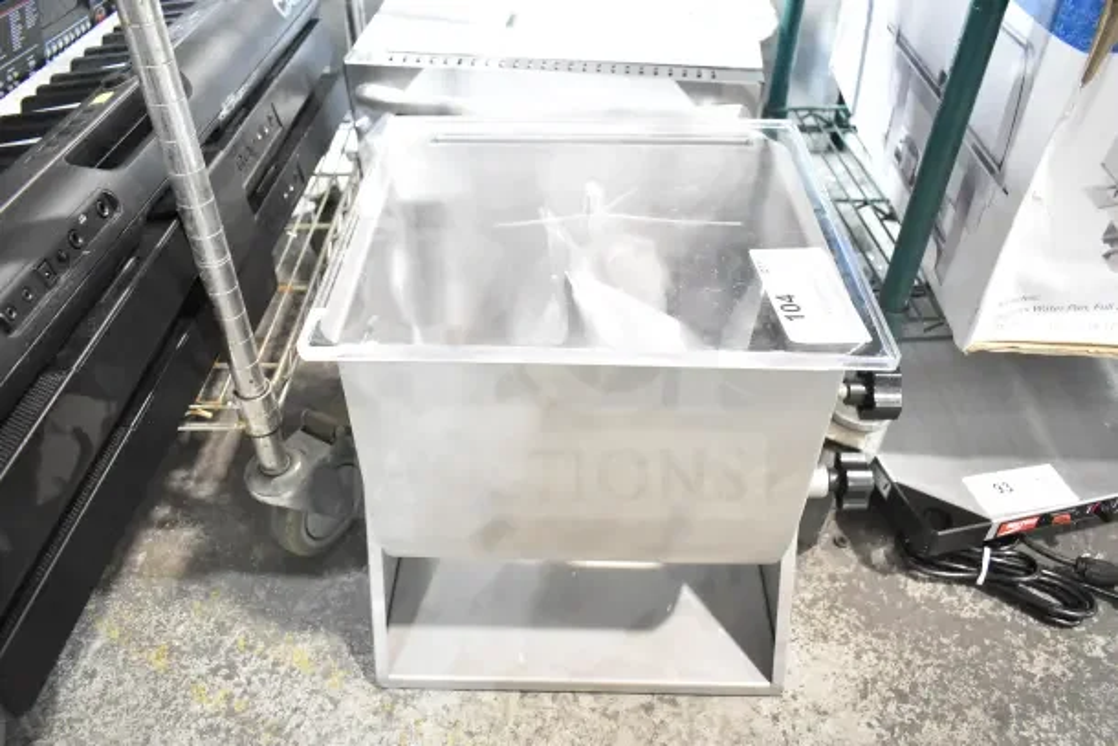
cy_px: 373
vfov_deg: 48.0
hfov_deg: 67.4
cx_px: 559
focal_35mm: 27
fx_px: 839
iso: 2200
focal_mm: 18
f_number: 3.5
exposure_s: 1/30
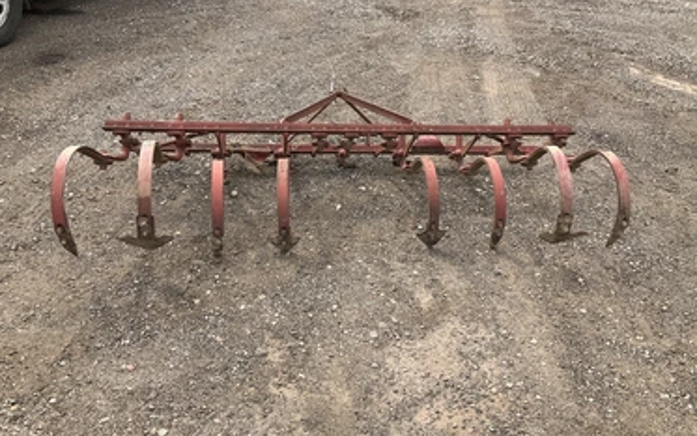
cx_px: 361
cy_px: 196
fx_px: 627
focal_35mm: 33
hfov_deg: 58.1
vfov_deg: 38.3
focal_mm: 3
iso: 25
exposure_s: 1/883
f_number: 1.8
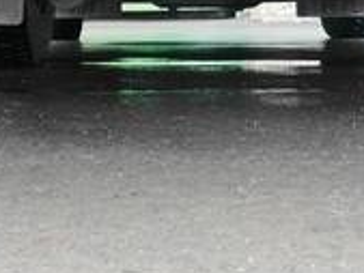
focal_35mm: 91
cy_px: -215
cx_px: 246
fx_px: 958
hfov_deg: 21.4
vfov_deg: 14.4
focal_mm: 5.2
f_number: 2.5
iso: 100
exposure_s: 1/45
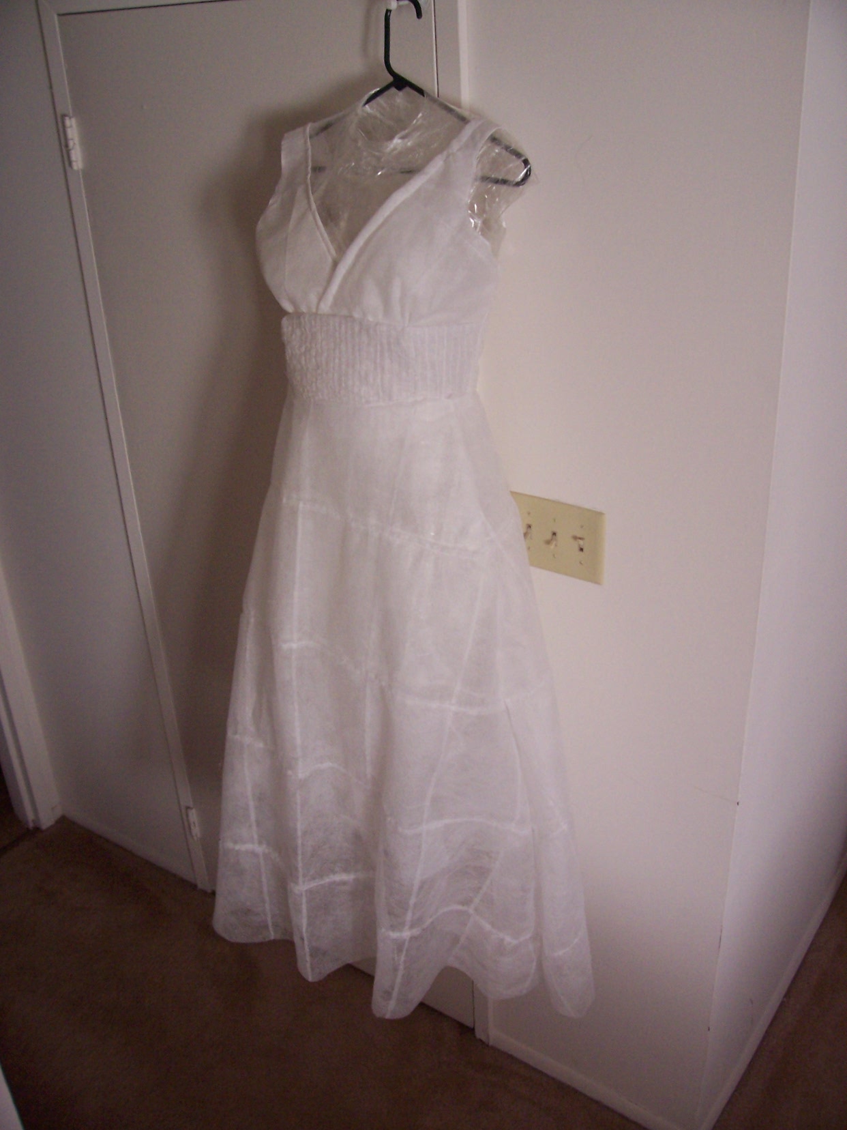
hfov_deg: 41.8
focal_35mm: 34
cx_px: 424
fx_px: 1109
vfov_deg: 54.0
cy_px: 565
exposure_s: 1/20
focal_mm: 5.6
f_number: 2.7
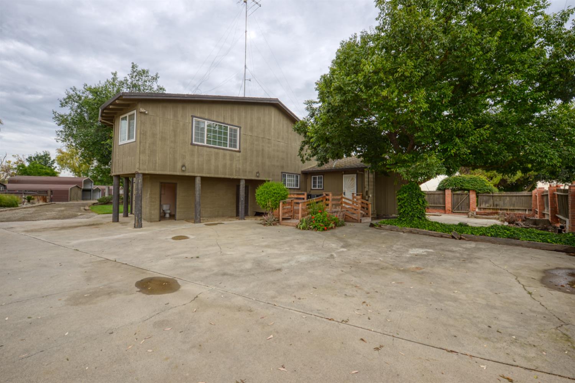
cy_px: 192
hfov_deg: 104.3
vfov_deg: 81.2
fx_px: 224
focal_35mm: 14
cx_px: 288
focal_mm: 14
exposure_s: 1/250
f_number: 10
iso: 400
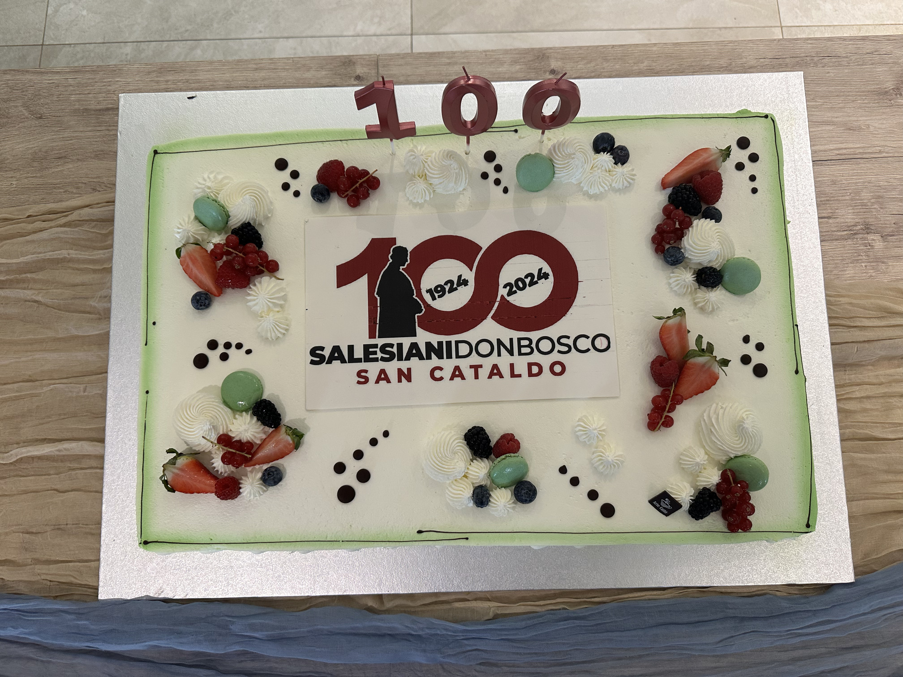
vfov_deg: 56.8
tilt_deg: -78.1
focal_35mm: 24
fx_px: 626
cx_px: 452
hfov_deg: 71.6
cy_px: 338
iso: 160
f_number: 1.78
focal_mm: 6.86
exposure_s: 1/100
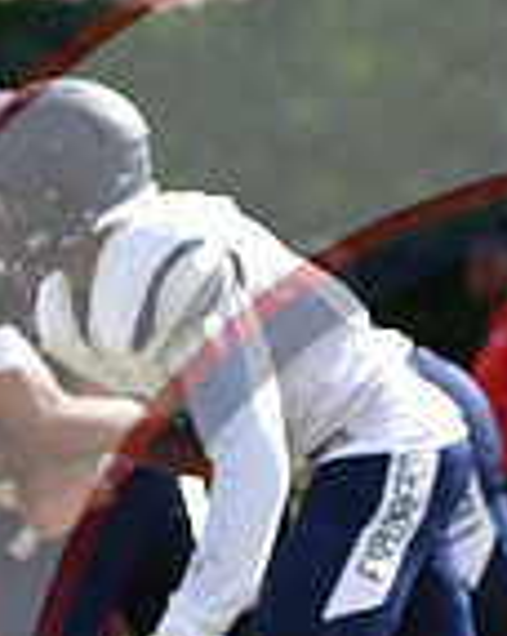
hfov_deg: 1.6
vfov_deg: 2.1
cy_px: 638
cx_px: 640
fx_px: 17742
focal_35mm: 944
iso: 400
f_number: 6.3
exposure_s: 1/1600
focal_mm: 165
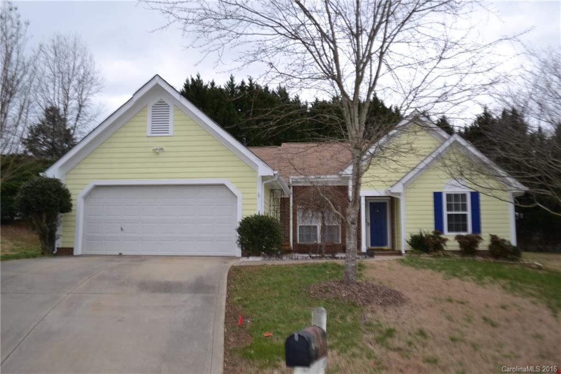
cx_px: 280
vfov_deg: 43.6
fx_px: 467
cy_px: 187
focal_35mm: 30
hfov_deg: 61.9
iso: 100
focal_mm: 20
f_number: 4
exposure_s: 1/160
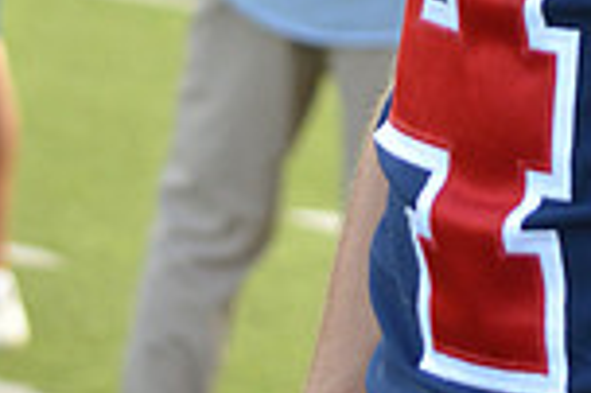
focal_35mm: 315
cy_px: -591
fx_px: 5164
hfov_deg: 6.5
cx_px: 572
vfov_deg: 4.3
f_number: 6.3
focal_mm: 55
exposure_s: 1/500
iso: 500
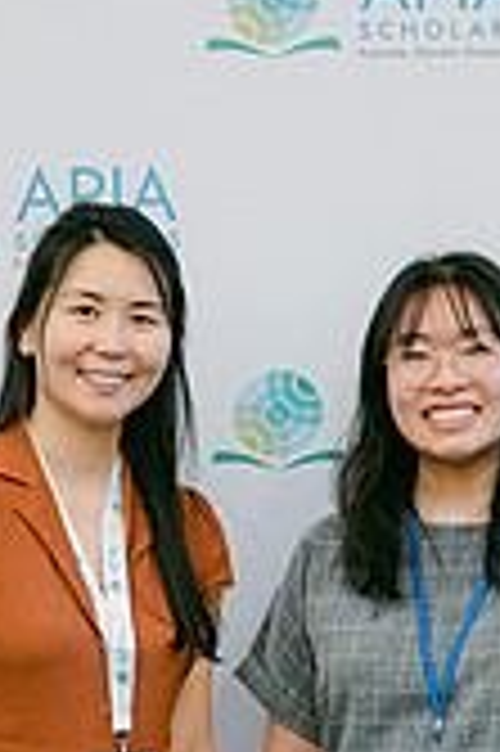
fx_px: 3632
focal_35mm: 174
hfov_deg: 7.9
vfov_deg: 11.7
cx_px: 338
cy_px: 802
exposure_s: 1/200
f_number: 2
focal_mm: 50
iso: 320
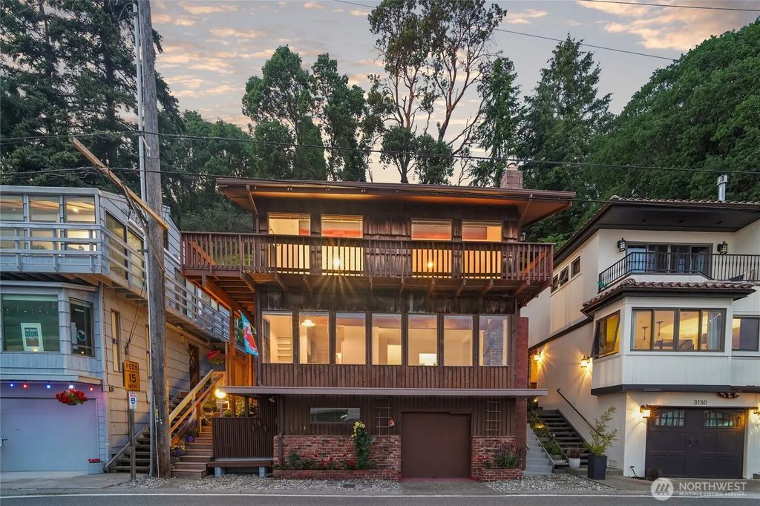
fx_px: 338
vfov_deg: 73.7
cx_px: 380
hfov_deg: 96.8
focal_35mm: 16
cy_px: 253
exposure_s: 1/2.5
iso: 1600
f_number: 8
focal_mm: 16
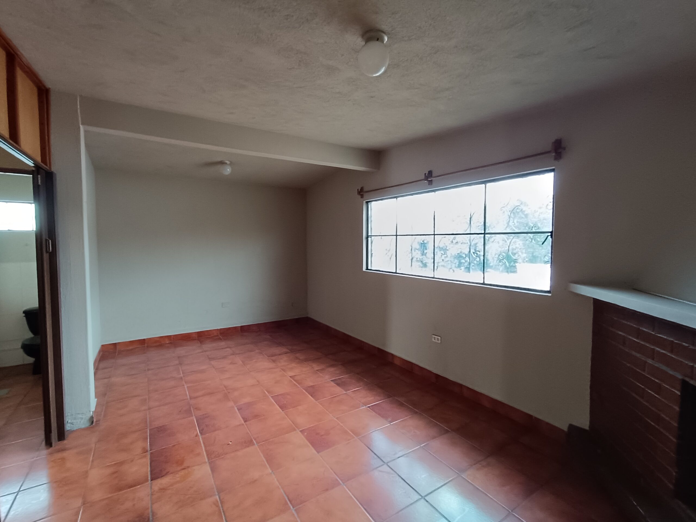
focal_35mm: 16
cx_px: 348
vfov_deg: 78.1
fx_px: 322
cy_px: 261
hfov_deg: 94.5
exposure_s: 1/50
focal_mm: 1.66
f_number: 2.2
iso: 251
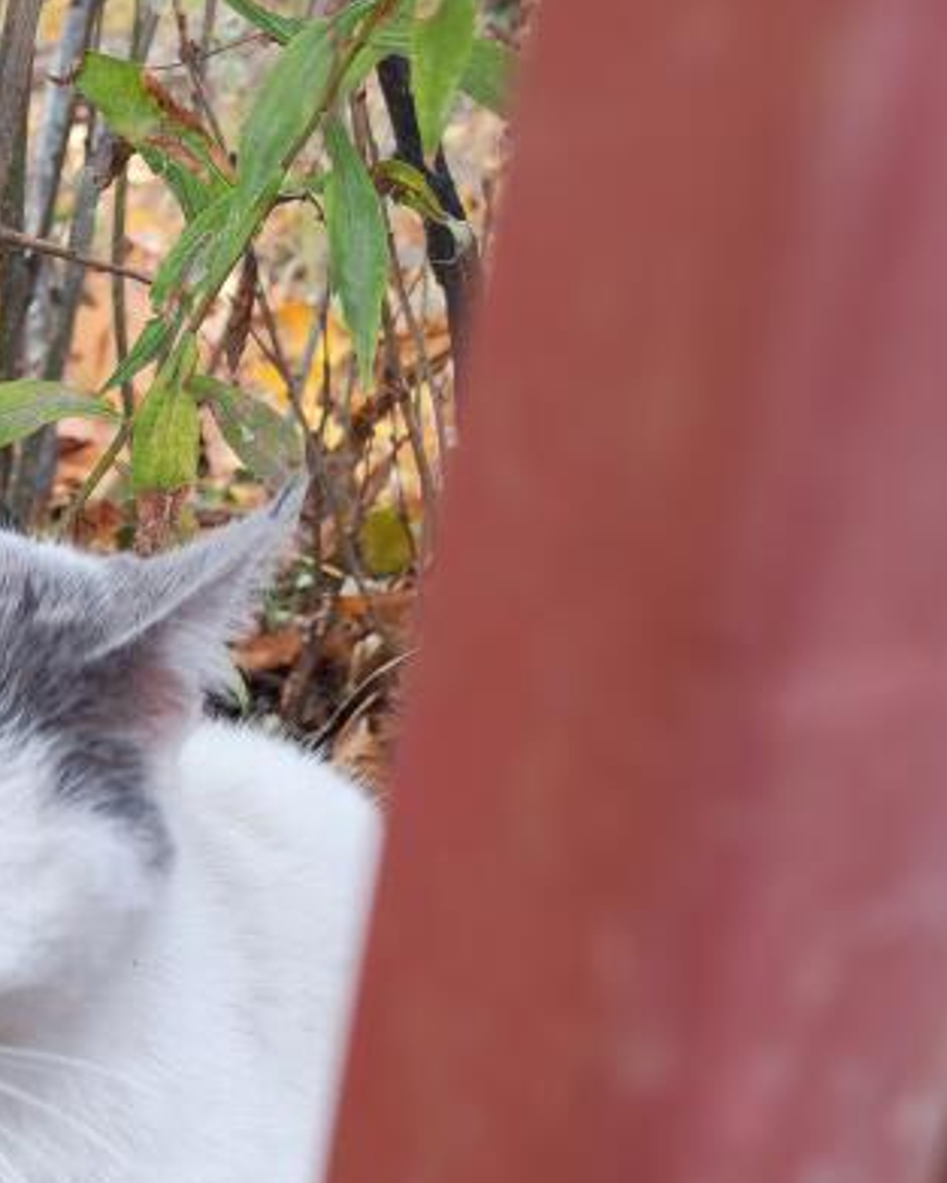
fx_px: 2416
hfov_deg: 20.6
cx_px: -206
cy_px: 862
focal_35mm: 69
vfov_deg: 27.2
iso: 400
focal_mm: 6.12
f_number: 1.9
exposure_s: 1/100
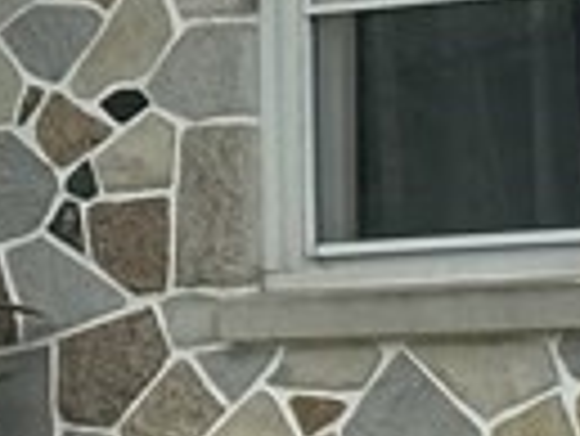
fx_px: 6406
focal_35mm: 382
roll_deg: -0.8
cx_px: -863
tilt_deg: +3.8
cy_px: 40
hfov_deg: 5.0
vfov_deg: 3.9
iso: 64
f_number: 1.78
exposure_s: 1/3731
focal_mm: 6.86
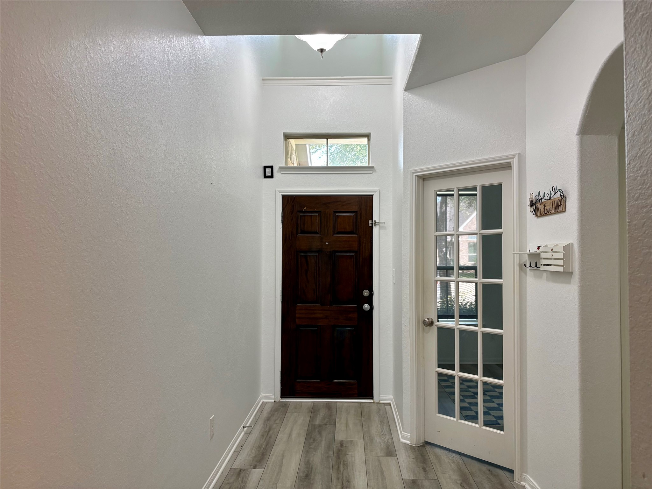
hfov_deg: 67.3
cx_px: 326
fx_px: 490
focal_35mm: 26
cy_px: 244
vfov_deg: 53.1
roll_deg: +0.4
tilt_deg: +1.2
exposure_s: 1/120
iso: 125
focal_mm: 5.96
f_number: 1.6
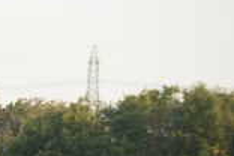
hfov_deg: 2.8
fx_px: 4842
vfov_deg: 1.8
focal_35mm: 745
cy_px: 246
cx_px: -198
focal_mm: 200
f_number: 5.6
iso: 1000
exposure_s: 1/1000
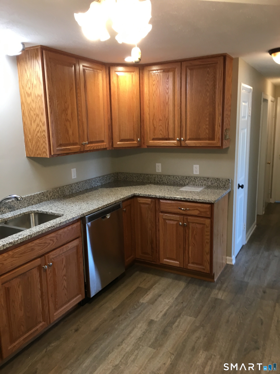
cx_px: 140
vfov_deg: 61.7
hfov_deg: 48.2
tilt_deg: -10.6
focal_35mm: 29
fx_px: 313
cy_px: 187
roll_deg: +3.5
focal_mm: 4.15
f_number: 2.2
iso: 80
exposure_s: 1/30
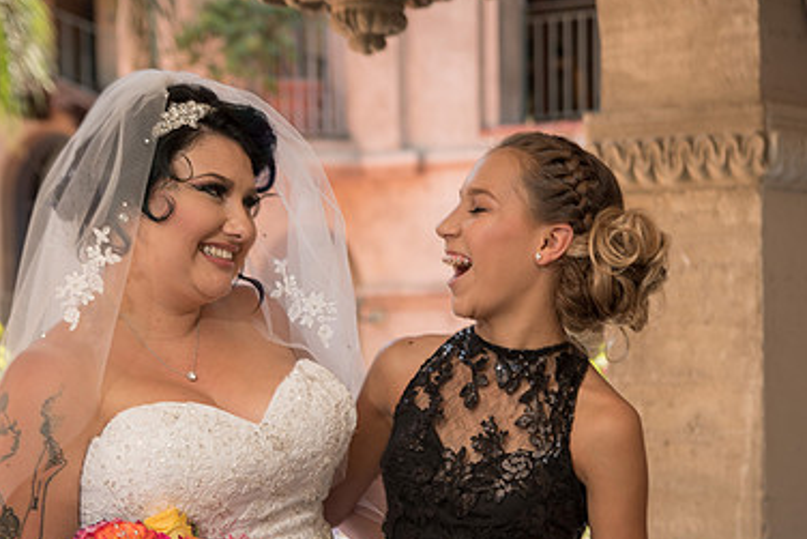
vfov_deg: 14.2
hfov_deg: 21.2
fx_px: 2153
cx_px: 459
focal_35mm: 96
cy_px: 385
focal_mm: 62
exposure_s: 1/100
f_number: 4.5
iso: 100
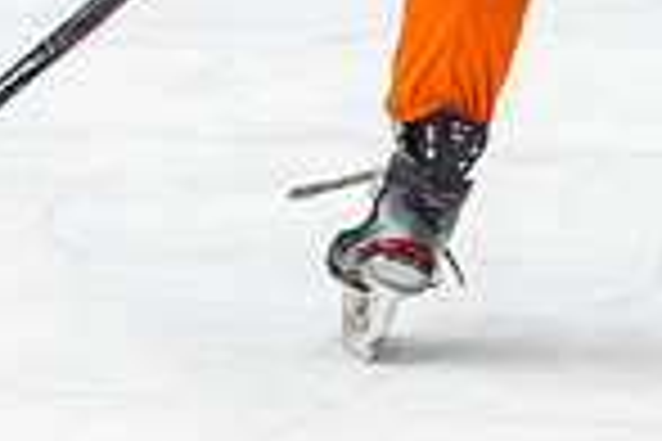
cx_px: 753
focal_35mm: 578
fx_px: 10628
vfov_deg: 2.4
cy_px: -295
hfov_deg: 3.6
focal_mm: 105
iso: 1250
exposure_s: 1/640
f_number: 2.8
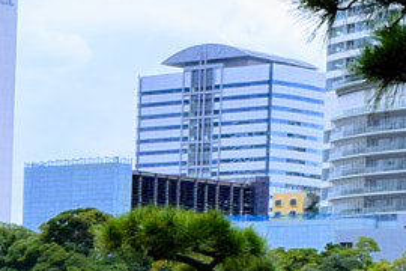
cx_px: -217
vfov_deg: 8.2
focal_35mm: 160
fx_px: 1804
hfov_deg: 12.2
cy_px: 506
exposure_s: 1/400
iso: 200
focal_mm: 18
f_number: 10
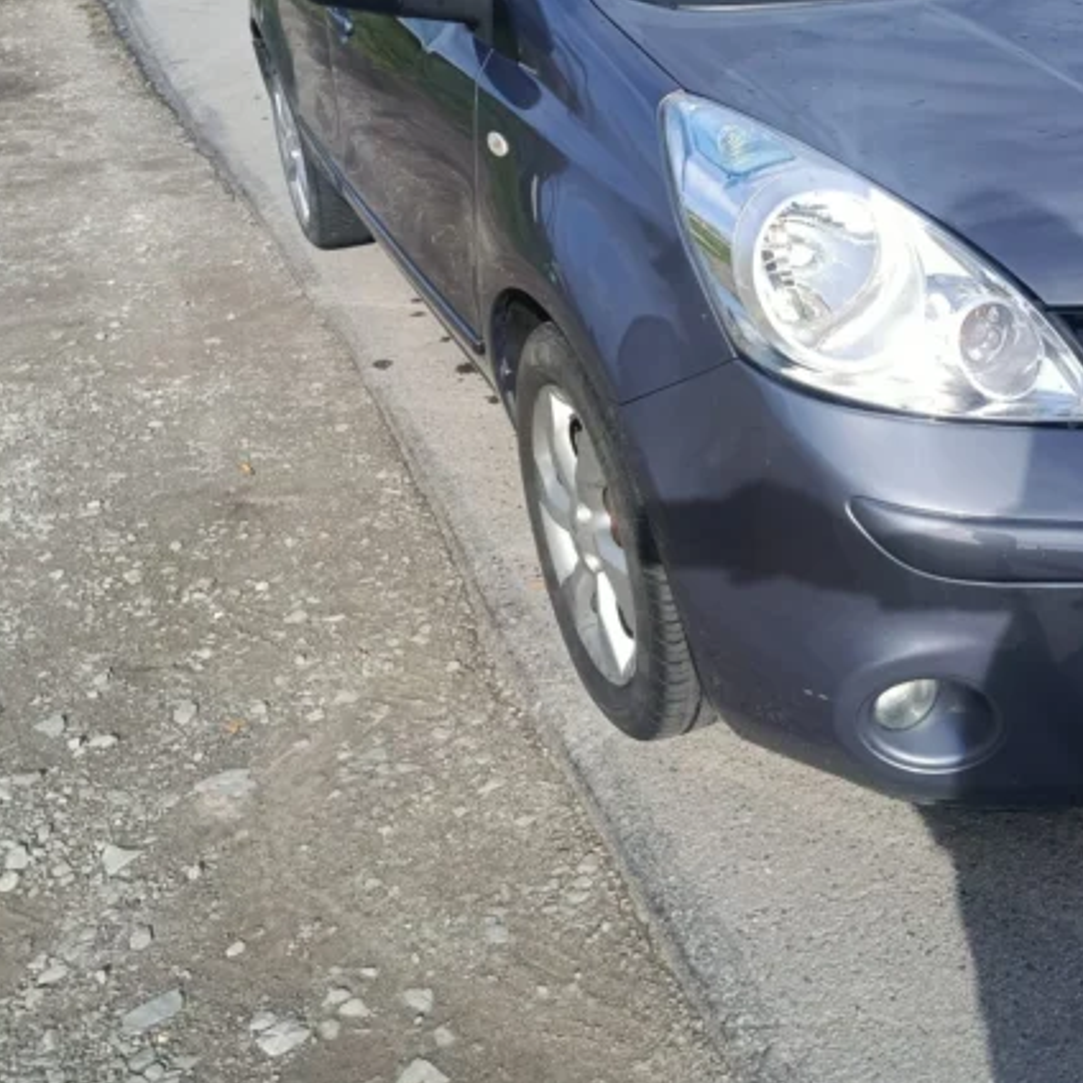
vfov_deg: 41.3
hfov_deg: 40.6
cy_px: 355
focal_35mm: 40
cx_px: 822
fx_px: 1416
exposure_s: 1/391
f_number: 1.7
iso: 50
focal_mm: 5.24
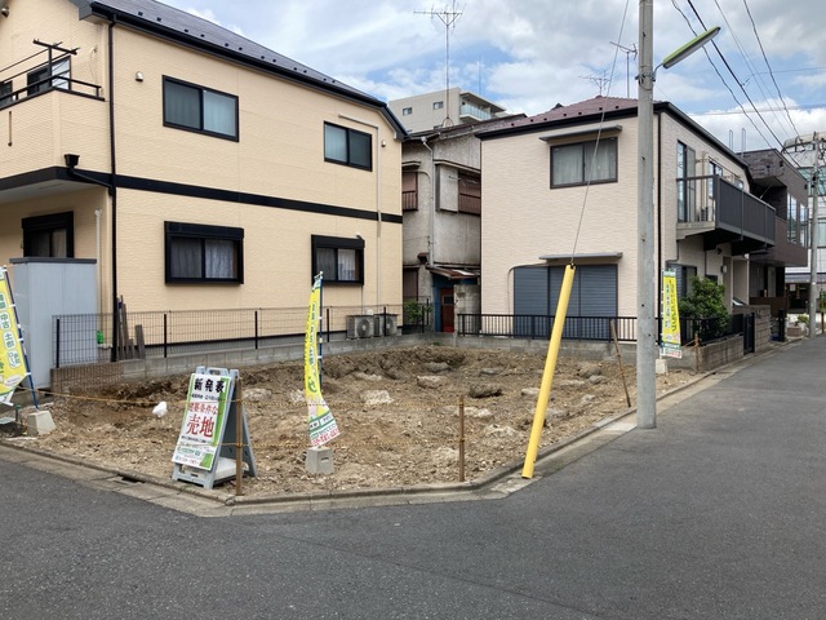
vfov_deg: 49.7
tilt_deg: -4.8
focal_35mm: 28
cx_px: 413
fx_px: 668
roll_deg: -1.0
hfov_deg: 63.4
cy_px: 310
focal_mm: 3.99
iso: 20
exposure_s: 1/1245
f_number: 1.8
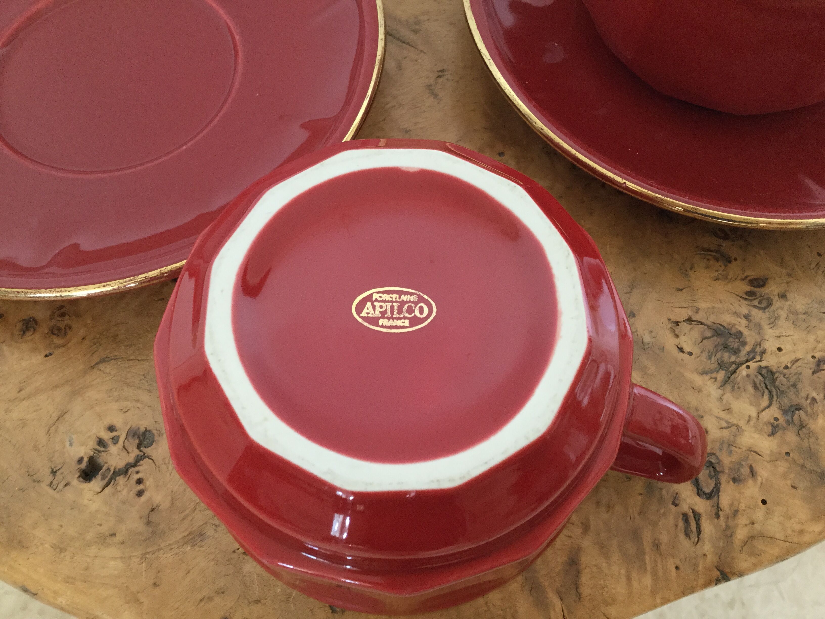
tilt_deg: -66.5
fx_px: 739
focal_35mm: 31
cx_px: 412
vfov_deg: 45.4
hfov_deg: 58.4
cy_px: 310
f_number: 2.4
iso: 100
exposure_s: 1/33
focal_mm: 3.3
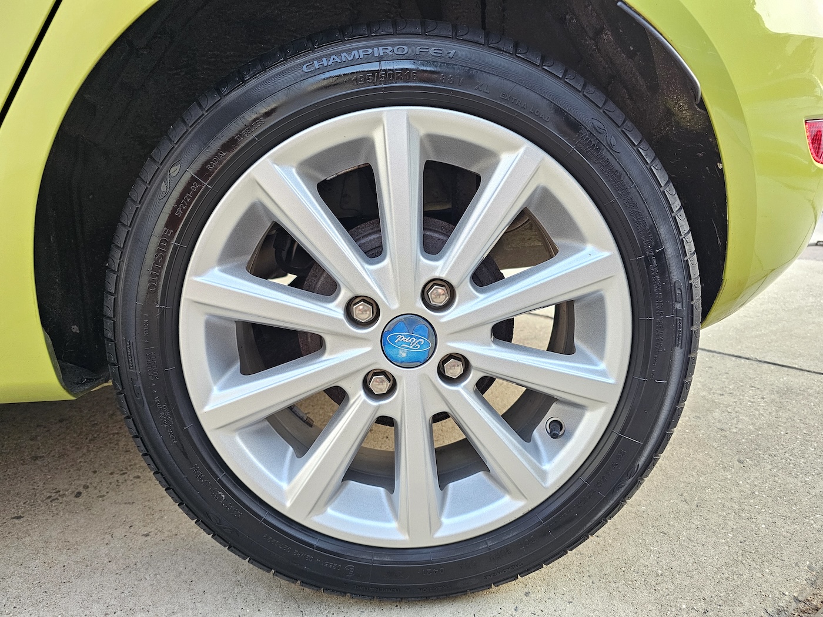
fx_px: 547
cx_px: 412
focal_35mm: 23
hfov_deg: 73.9
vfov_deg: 58.9
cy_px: 308
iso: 500
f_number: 1.7
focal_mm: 6.3
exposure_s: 1/100
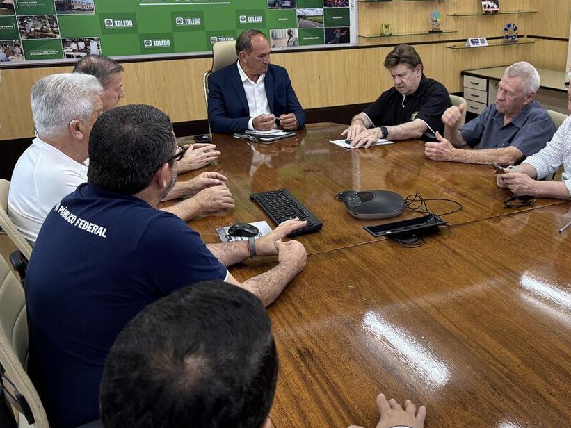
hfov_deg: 48.2
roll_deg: +1.4
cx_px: 376
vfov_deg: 37.7
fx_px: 627
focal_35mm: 38
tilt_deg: -19.4
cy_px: 209
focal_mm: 5.96
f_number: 1.6
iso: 200
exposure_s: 1/60
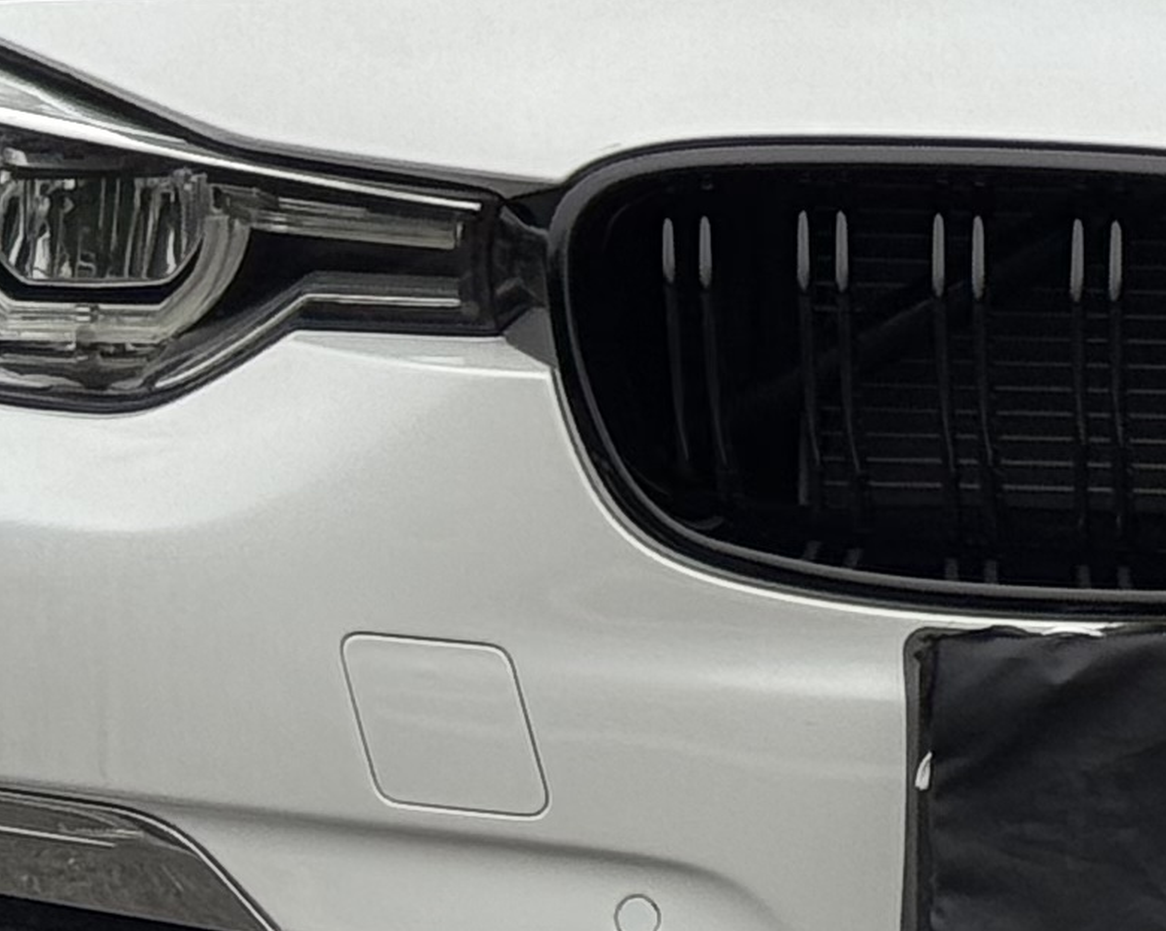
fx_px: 8347
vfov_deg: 6.3
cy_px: -331
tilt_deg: -2.6
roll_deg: +1.2
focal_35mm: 242
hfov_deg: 7.9
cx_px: 1474
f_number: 1.78
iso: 64
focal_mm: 6.76
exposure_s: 1/693
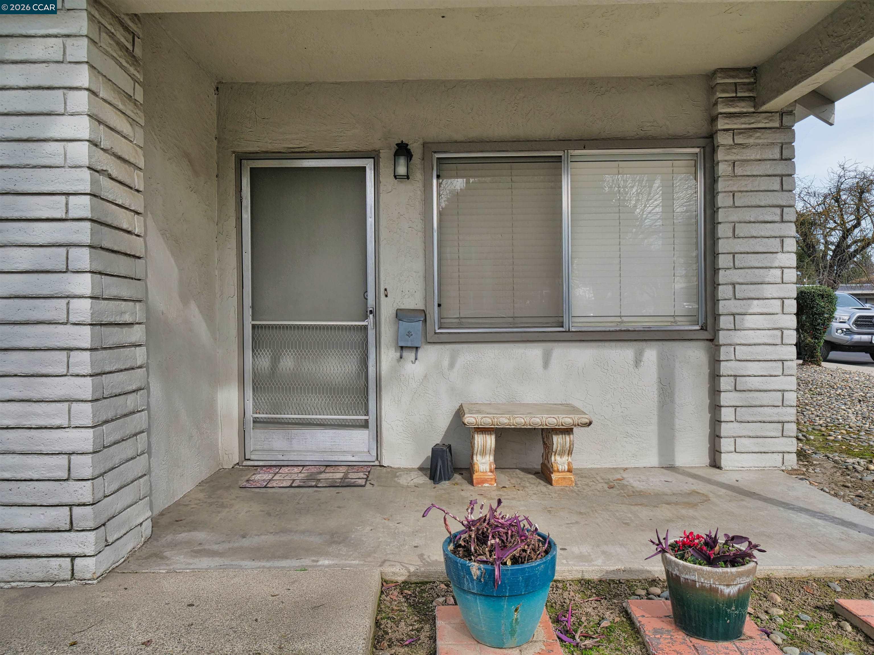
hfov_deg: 71.6
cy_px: 328
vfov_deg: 56.8
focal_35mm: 24
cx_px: 437
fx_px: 606
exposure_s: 1/200
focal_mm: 12
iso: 125
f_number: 6.3
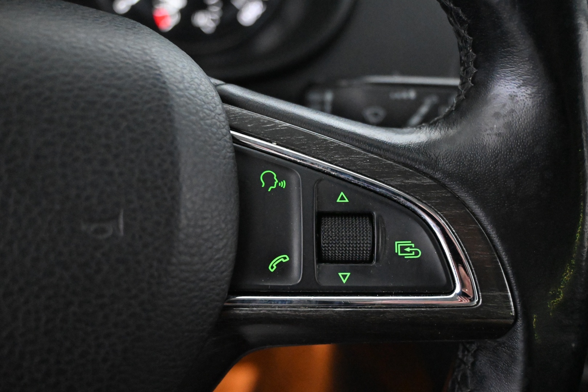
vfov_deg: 34.2
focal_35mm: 39
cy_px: 196
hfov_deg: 49.6
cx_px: 294
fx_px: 637
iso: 12800
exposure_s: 1/40
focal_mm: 26
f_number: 4.5
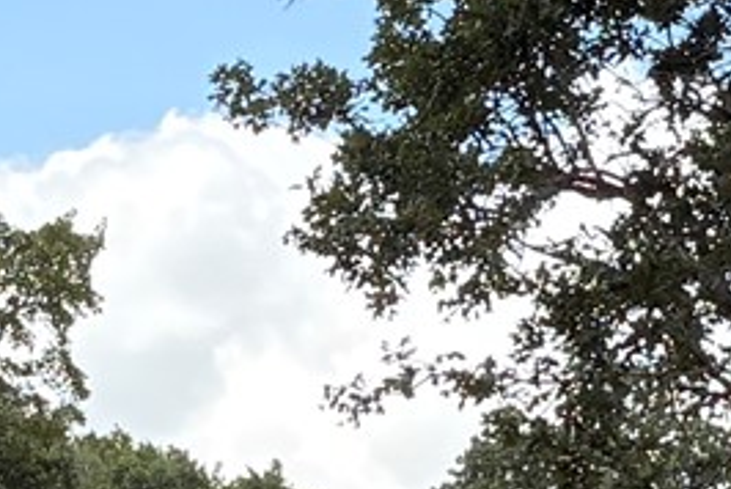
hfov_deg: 9.9
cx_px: 198
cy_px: 503
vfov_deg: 6.6
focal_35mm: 208
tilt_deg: +7.3
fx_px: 4228
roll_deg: -0.4
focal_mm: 5.96
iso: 64
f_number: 1.6
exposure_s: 1/1263
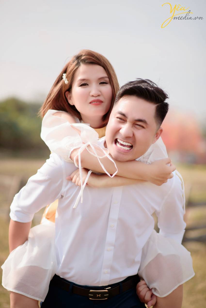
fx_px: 729
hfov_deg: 16.1
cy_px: 154
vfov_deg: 23.9
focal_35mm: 85
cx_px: 103
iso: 100
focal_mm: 85
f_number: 2.2
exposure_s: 1/2500
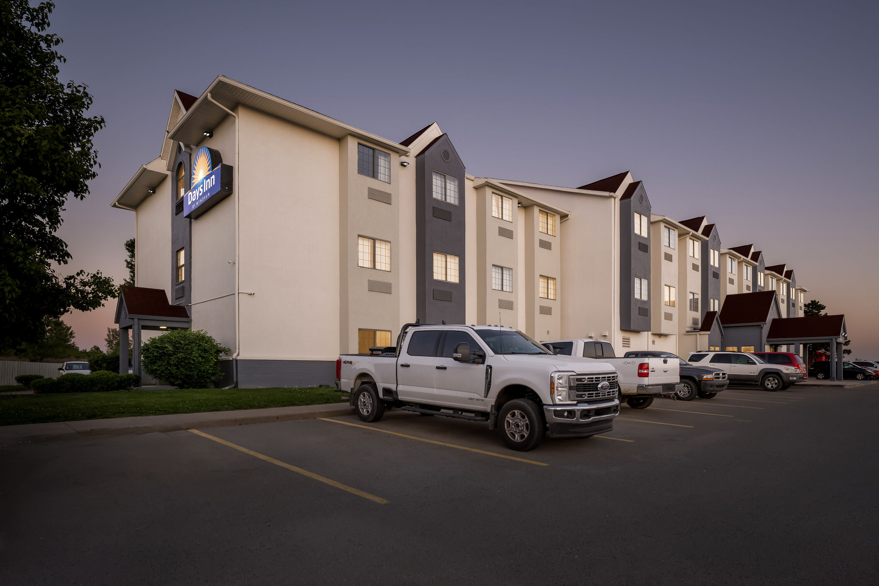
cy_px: 293
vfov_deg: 73.7
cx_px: 440
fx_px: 391
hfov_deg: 96.7
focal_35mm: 16
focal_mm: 16
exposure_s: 1/13
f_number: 8
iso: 100
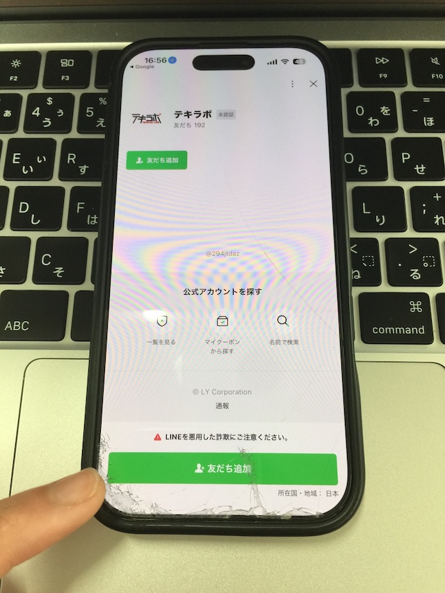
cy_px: 296
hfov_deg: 48.2
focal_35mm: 29
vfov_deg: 61.7
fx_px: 497
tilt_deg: -56.9
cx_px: 222
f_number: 2.2
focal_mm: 4.15
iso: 40
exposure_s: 1/30
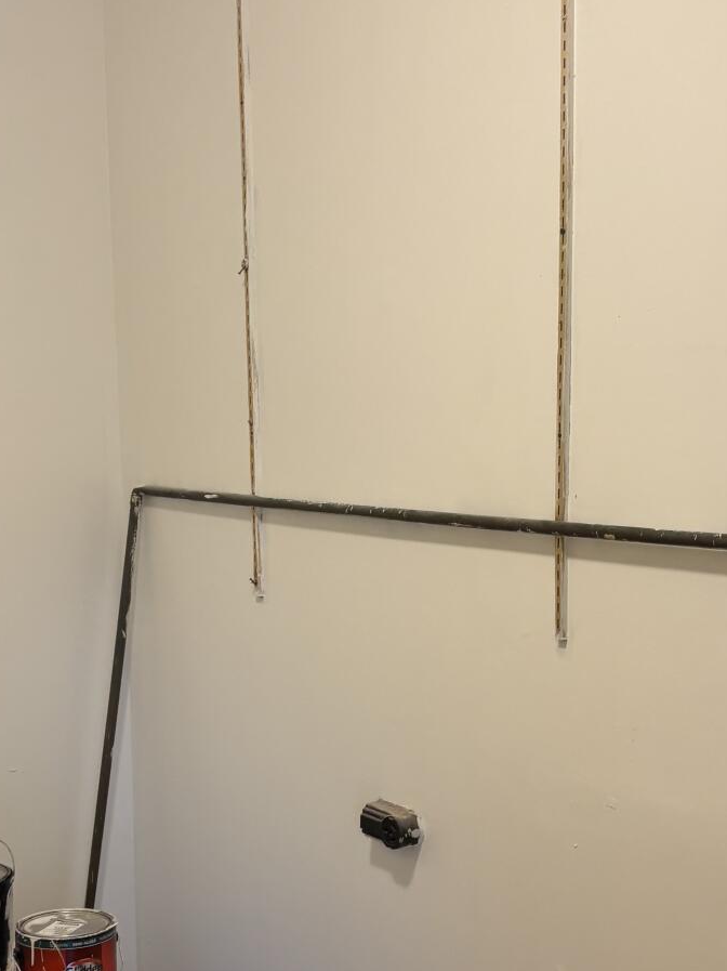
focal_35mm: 58
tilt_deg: -8.2
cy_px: 627
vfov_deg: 33.0
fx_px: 1625
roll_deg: -0.3
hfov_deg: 25.2
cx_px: 351
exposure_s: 1/60
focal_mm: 5.96
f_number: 1.6
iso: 125
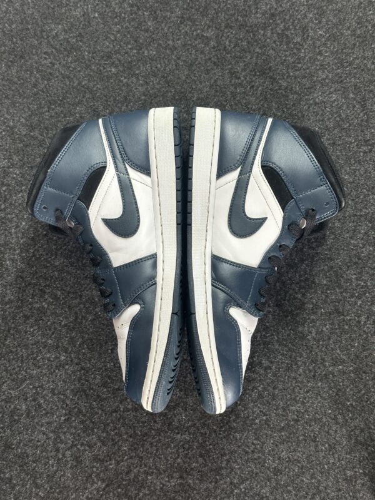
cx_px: 188
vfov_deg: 39.6
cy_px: 250
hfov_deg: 30.3
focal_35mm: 48
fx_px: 693
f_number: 1.78
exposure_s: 1/50
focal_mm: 6.86
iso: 250
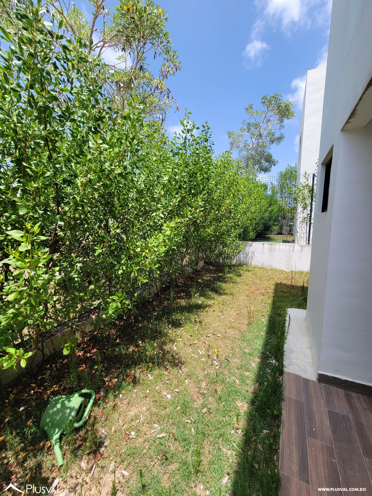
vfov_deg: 106.2
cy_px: 248
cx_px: 186
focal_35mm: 13
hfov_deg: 89.9
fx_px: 186
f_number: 2.2
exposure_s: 1/950
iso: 50
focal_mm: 2.2
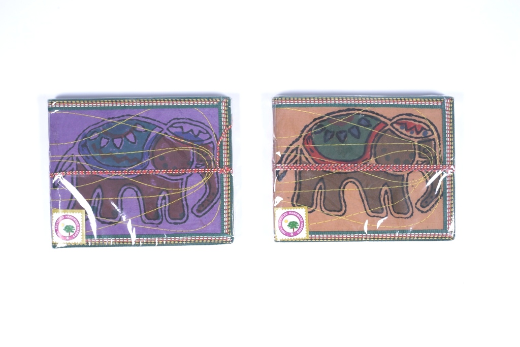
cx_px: 260
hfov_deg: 39.6
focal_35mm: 50
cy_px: 174
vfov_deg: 27.0
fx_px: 722
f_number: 16
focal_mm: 50
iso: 250
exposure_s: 1/160
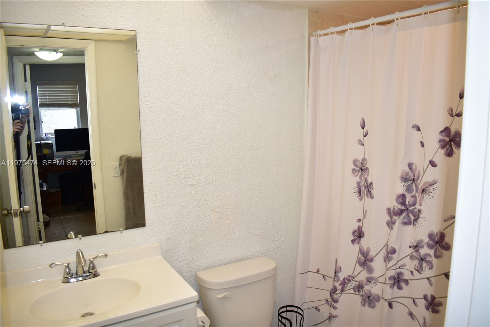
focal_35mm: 27
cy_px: 164
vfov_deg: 47.9
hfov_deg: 67.4
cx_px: 245
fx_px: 367
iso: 220
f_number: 3.5
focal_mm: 18
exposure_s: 1/60
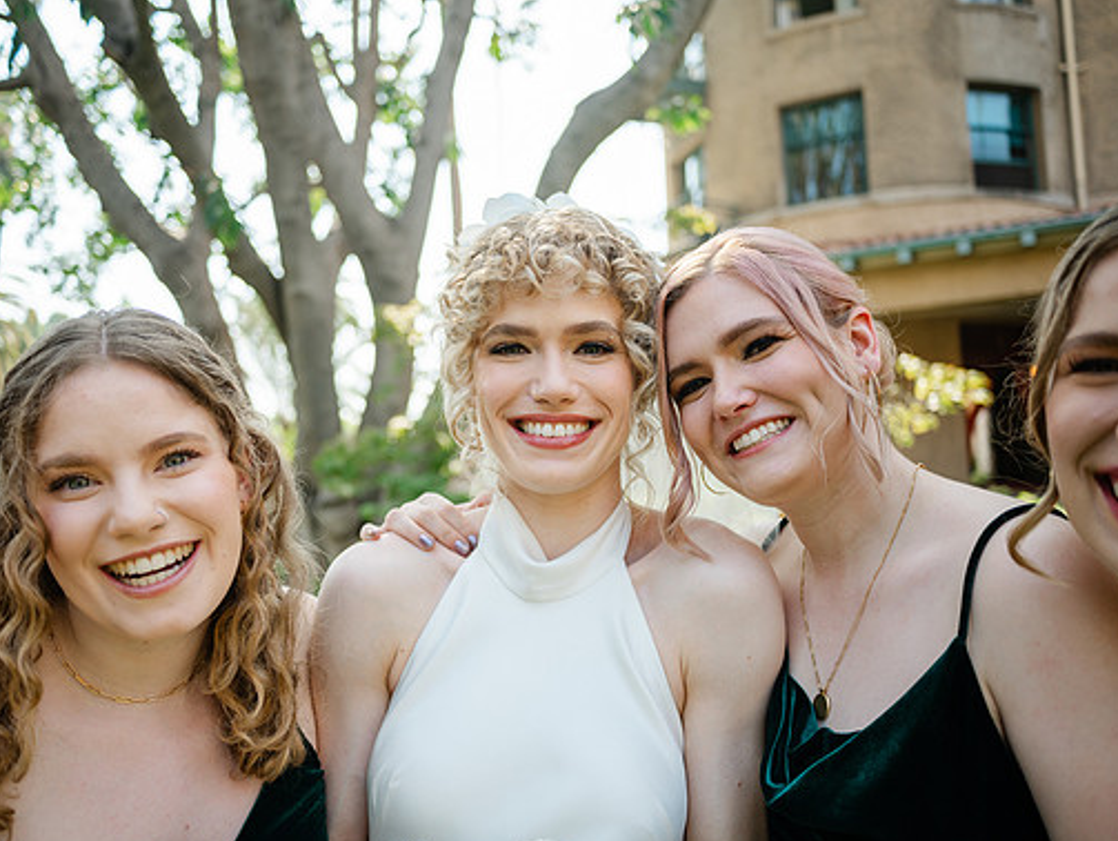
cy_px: 427
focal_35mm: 31
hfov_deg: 58.3
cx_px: 529
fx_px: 1002
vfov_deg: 45.5
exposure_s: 1/500
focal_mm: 28
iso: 100
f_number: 2.8
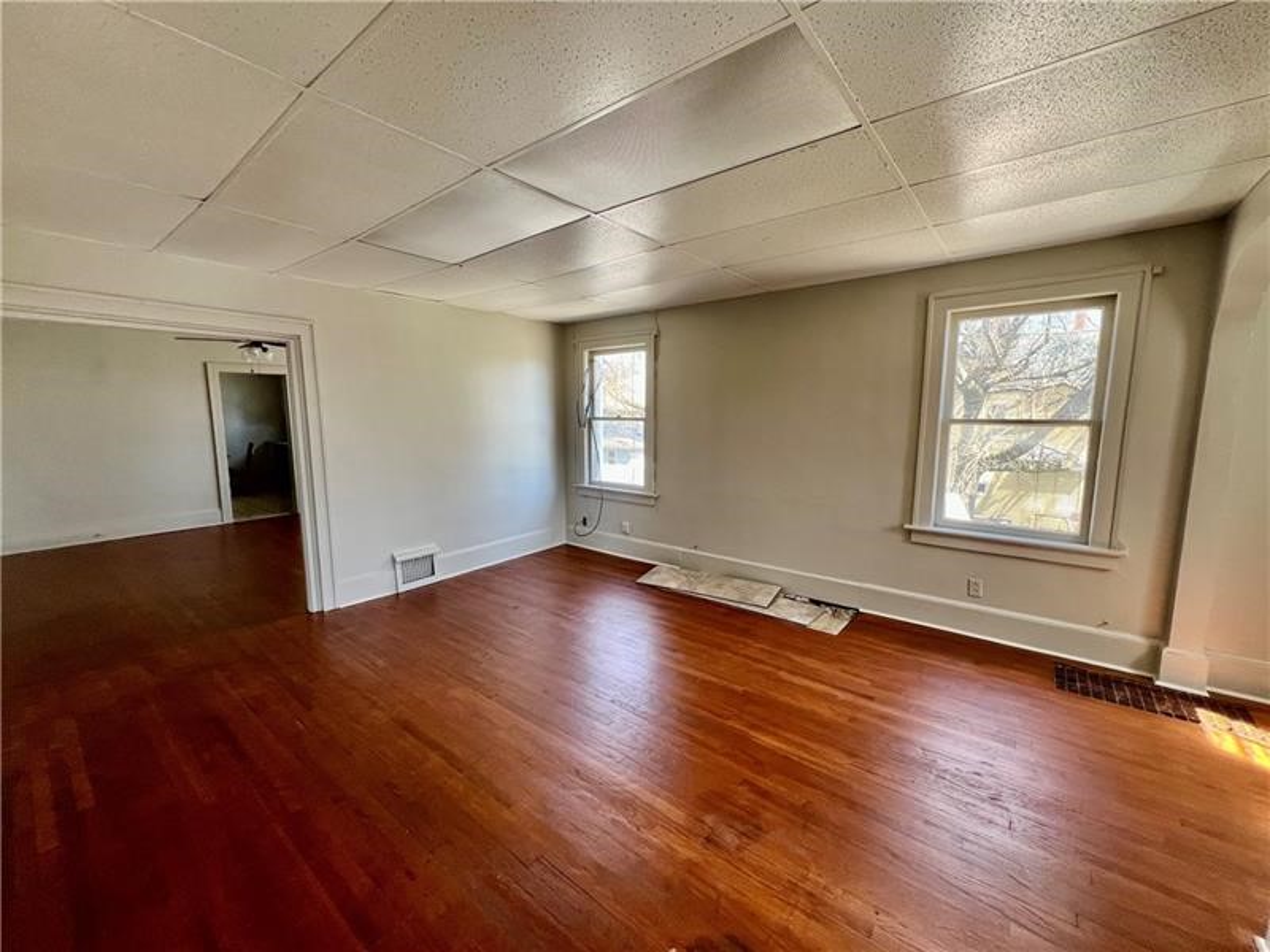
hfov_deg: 106.2
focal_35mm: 13
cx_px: 635
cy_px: 476
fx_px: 477
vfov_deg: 89.9
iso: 100
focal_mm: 1.57
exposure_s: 1/99
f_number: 1.8
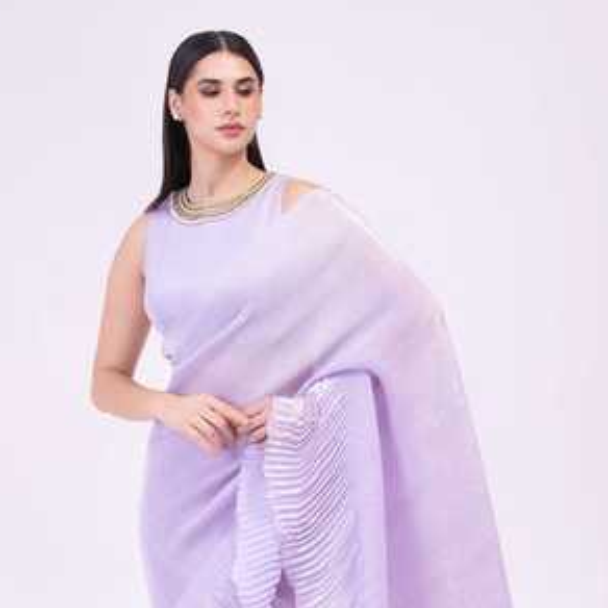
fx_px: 2126
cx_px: 262
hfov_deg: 16.3
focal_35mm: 107
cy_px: 540
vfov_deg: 16.1
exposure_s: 1/125
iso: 250
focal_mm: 70
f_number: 9
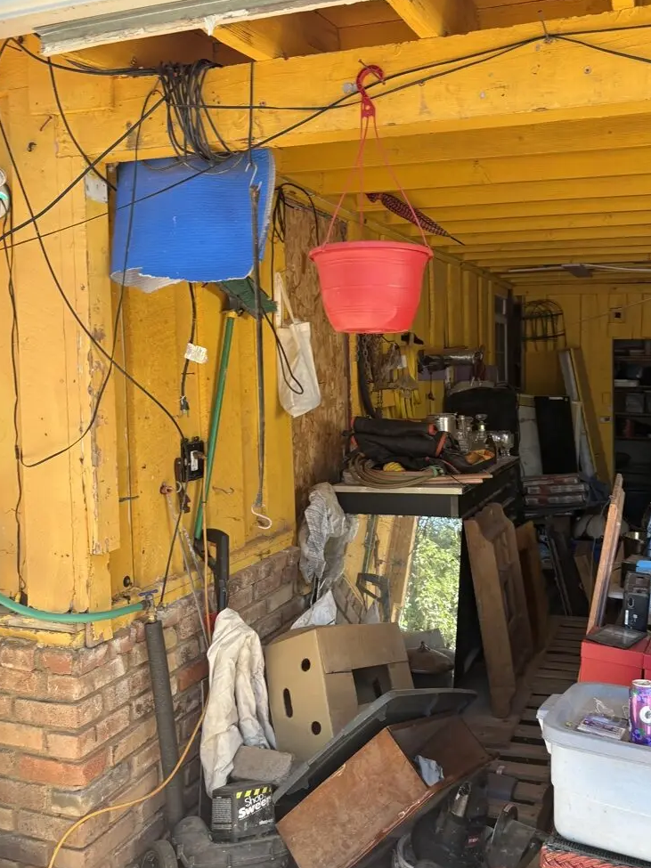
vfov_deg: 56.8
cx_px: 395
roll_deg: -1.7
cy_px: 422
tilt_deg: -0.5
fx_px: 803
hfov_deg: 43.9
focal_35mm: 32
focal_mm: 5.96
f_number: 1.6
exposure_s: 1/192
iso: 40
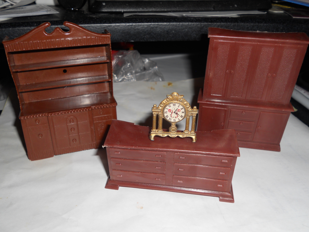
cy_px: 116
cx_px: 154
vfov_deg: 44.2
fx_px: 286
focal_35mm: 32
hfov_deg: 56.8
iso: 80
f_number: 8.8
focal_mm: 5.8
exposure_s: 1/25
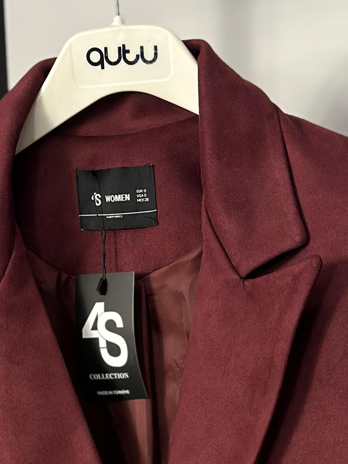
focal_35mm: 133
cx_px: 142
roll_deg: +0.2
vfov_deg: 14.2
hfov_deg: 11.1
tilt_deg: -8.7
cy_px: 600
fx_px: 1783
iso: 200
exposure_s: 1/100
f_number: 1.78
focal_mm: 6.86
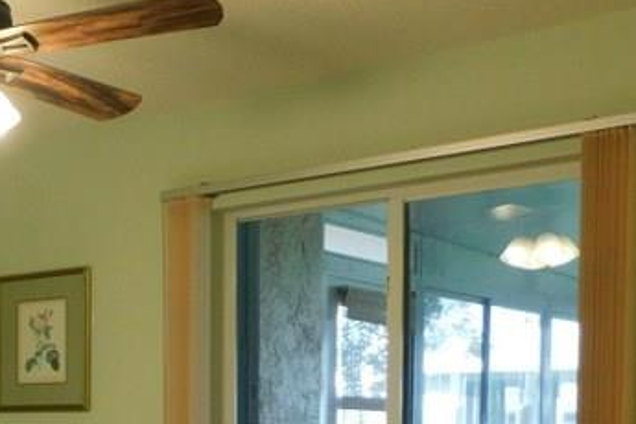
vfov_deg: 17.5
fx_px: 1307
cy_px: 512
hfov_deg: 24.1
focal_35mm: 74
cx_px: -183
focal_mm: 4.1
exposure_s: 1/30
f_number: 3
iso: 250
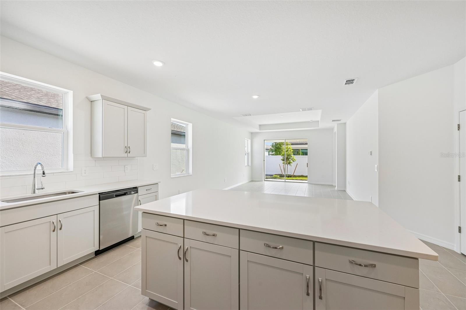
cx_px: 233
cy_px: 155
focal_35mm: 14
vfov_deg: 81.2
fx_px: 181
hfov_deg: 104.3
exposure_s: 1/160
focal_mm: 14
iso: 400
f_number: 8
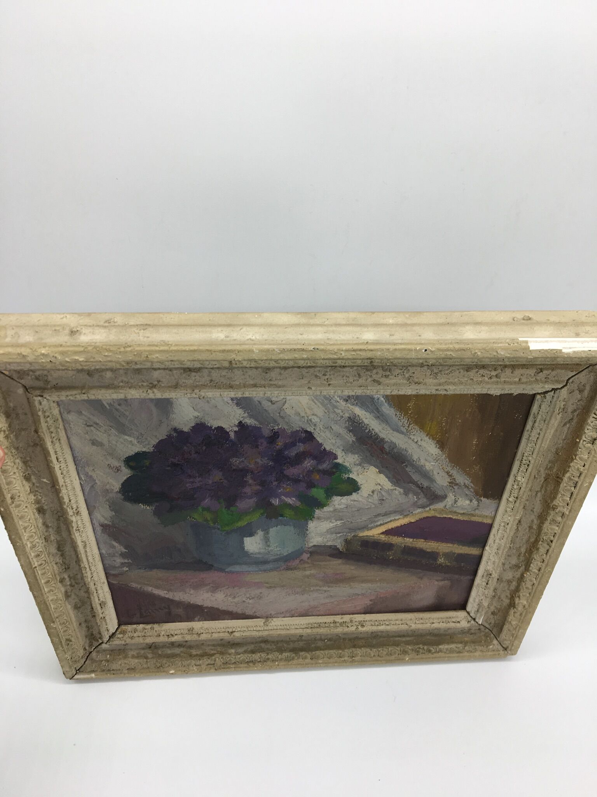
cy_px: 398
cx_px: 298
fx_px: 667
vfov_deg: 61.7
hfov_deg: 48.2
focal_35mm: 29
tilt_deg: -46.3
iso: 25
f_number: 2.2
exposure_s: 1/167
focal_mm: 4.15
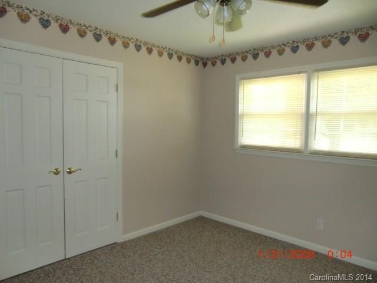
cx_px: 188
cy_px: 142
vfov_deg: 56.8
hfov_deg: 71.6
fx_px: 261
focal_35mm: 24
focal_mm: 4.3
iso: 400
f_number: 3.2
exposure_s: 1/60
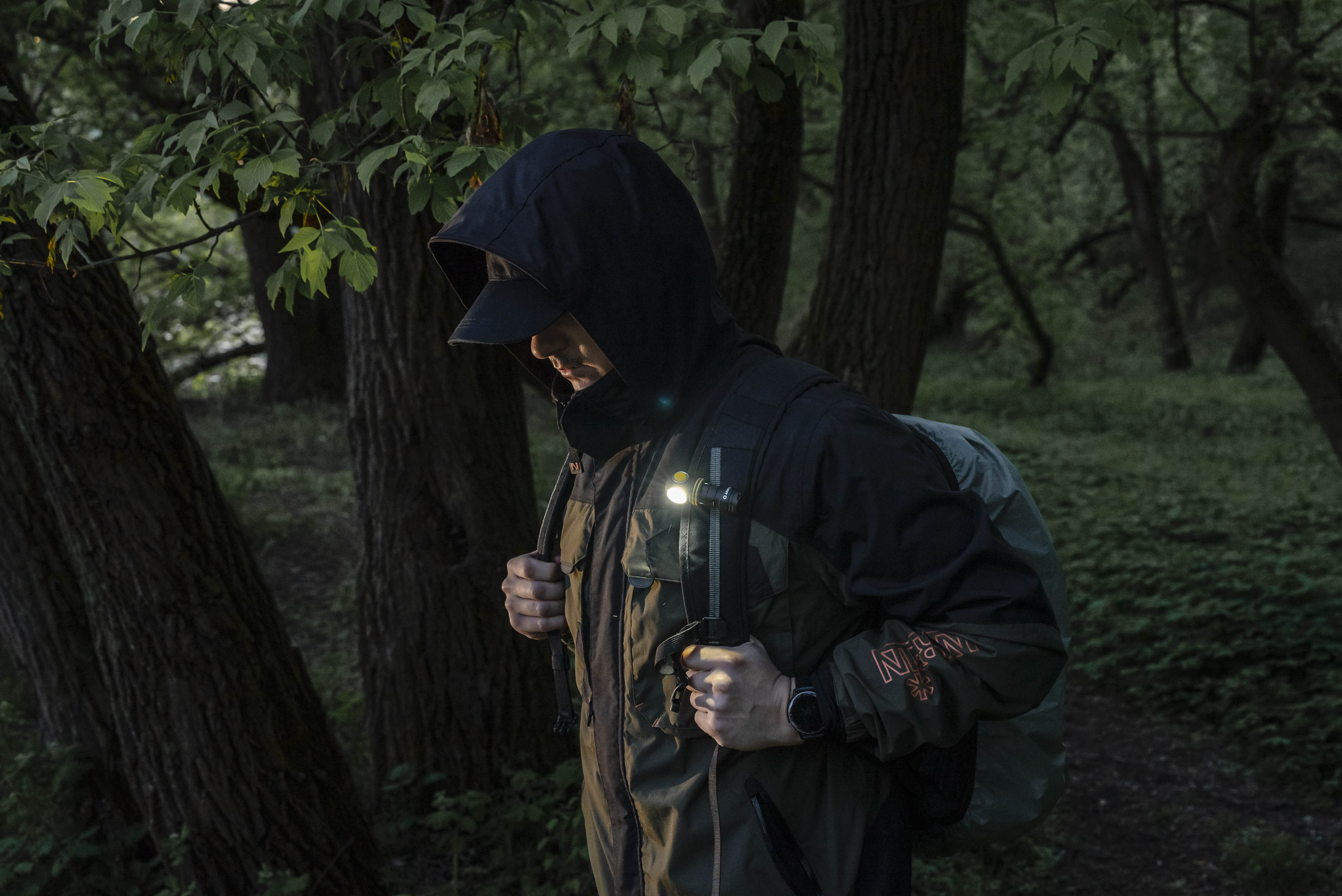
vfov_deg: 27.0
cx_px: 671
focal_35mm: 50
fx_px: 1865
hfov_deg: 39.6
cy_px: 448
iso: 1000
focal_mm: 50
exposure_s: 1/25
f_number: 6.3
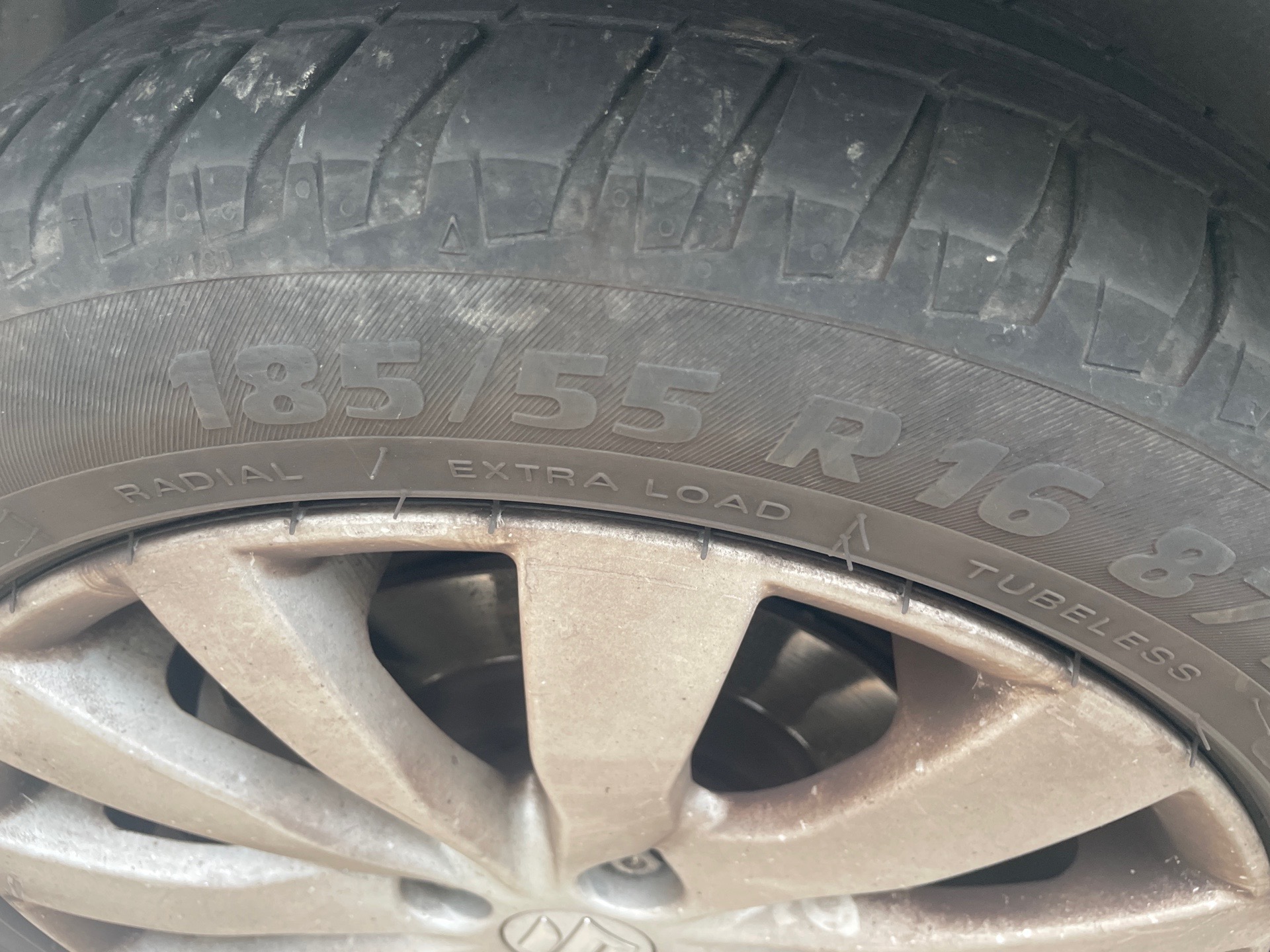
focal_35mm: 26
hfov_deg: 67.3
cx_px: 635
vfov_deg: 53.1
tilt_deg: -45.9
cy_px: 476
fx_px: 954
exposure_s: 1/112
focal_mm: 4.2
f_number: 1.6
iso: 125
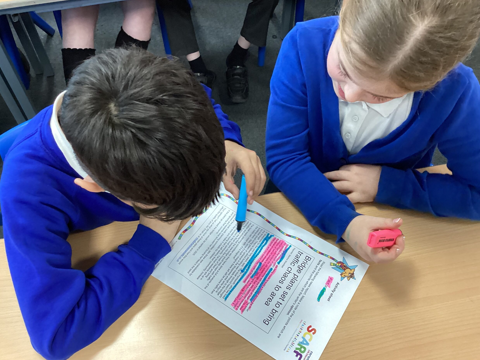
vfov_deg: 44.2
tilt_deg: -55.3
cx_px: 239
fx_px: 444
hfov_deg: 56.8
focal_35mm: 32
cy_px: 182
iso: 250
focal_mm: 3.3
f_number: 2.4
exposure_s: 1/50
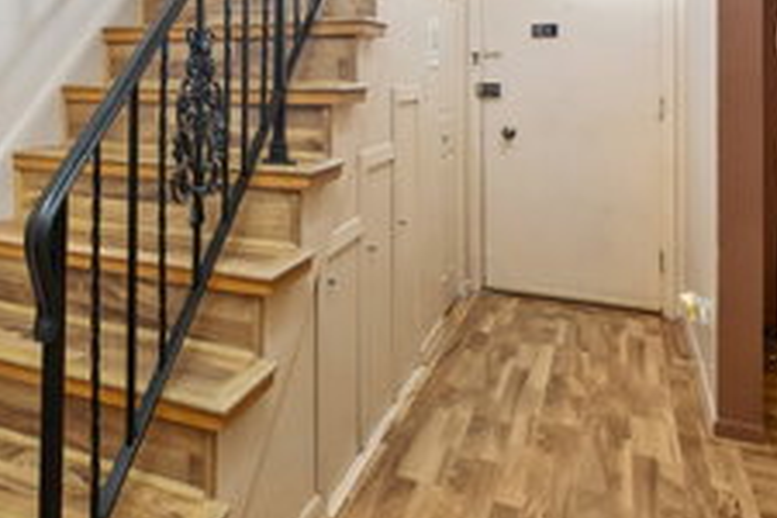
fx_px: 691
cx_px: 190
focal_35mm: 32
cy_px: 102
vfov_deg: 39.5
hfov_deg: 55.7
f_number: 11
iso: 100
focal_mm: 10
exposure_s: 1
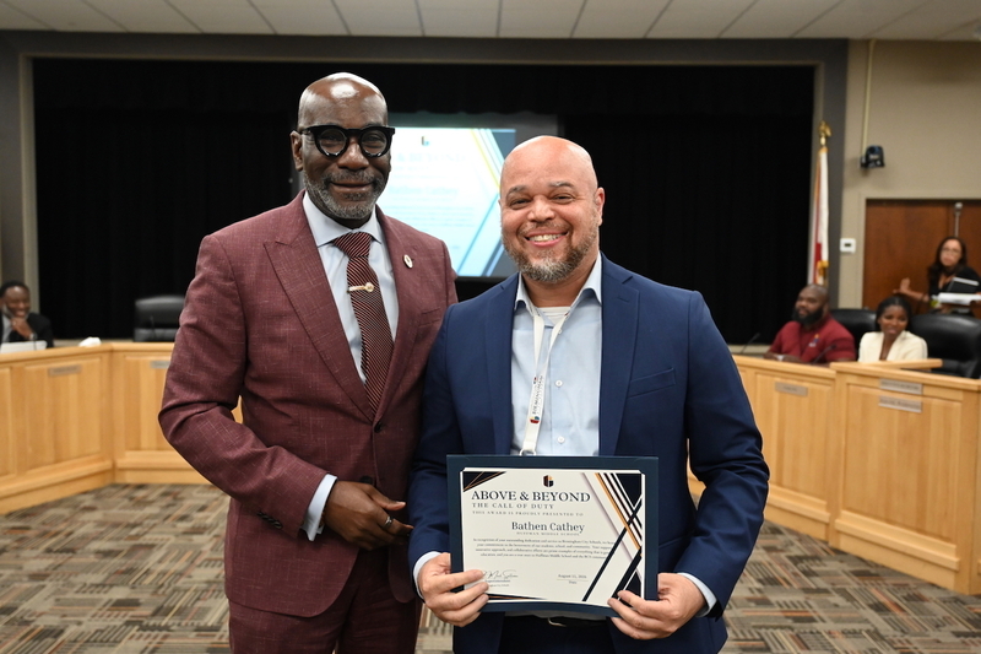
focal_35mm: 35
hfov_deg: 54.4
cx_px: 490
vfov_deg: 37.8
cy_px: 327
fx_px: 953
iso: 4500
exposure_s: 1/250
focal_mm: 35
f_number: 4
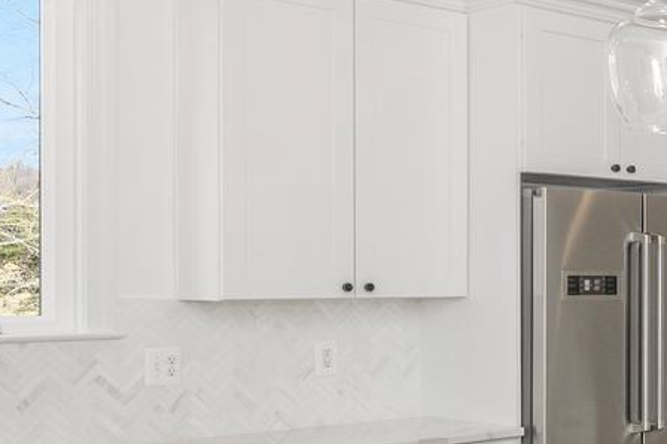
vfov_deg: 21.1
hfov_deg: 27.1
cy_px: 317
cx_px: 835
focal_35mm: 64
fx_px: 1185
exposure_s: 1/125
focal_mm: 14
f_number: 5.6
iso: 110
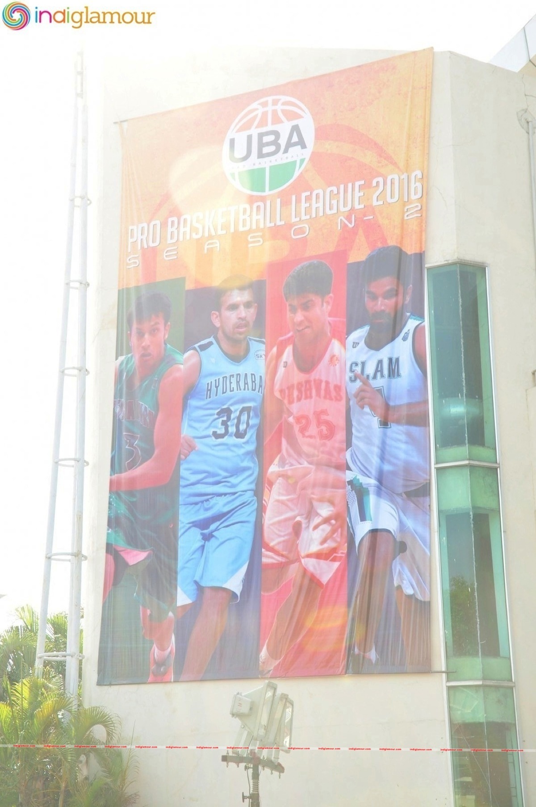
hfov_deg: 20.1
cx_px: 268
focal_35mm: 68
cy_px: 404
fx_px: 1511
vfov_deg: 29.9
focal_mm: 45
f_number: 4.8
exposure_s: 1/125
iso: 200
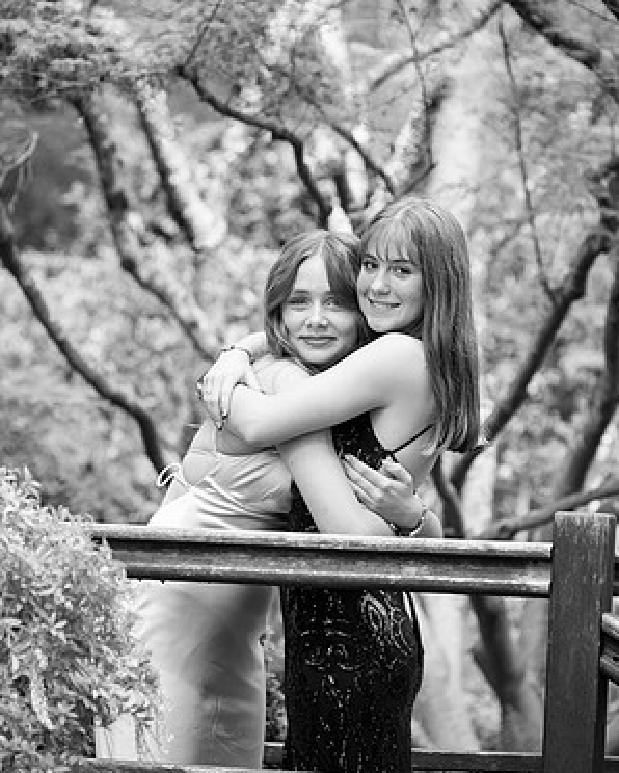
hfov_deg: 6.8
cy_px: 414
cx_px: 310
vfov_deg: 8.5
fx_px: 5194
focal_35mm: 227
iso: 1250
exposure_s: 1/800
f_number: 6.3
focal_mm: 200
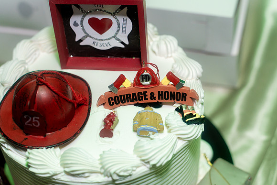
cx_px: 138
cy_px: 92
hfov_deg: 24.5
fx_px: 639
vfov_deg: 16.5
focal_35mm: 83
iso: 640
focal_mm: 83
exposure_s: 1/250
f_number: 4
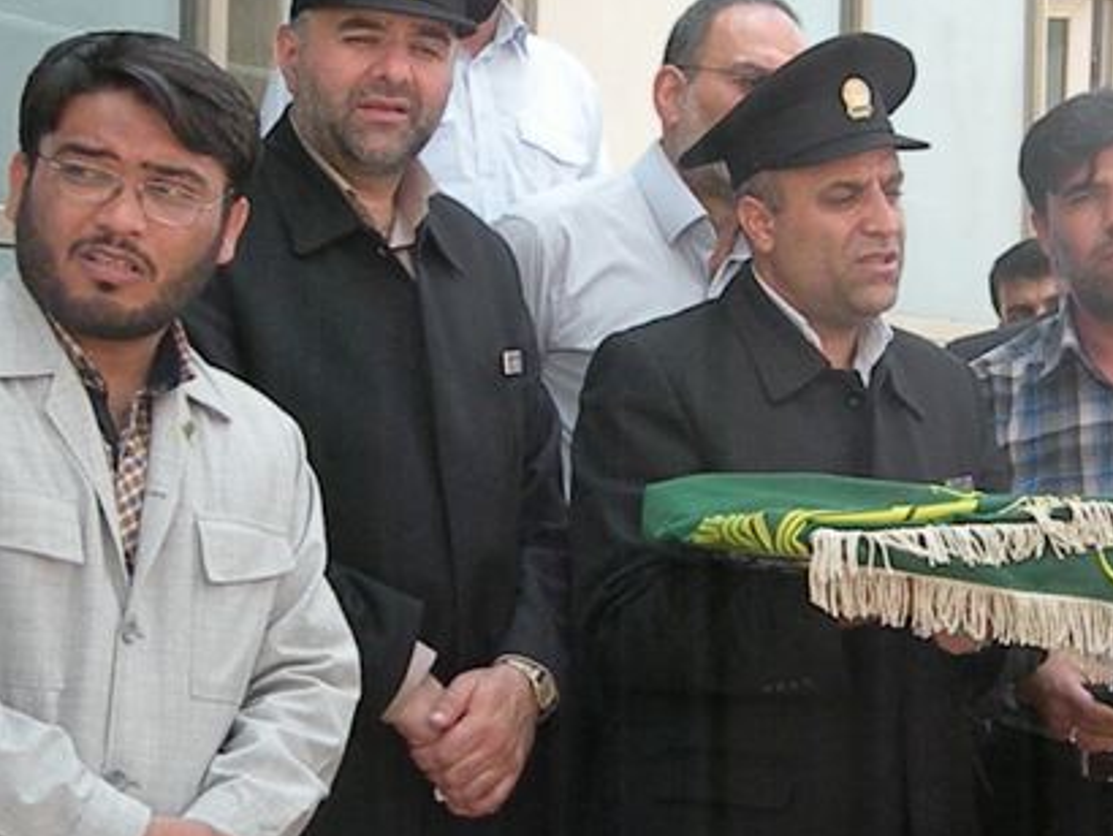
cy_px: 369
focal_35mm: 117
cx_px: 776
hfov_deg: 16.8
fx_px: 3764
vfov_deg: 12.7
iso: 640
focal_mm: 13.4
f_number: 4
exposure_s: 1/1225
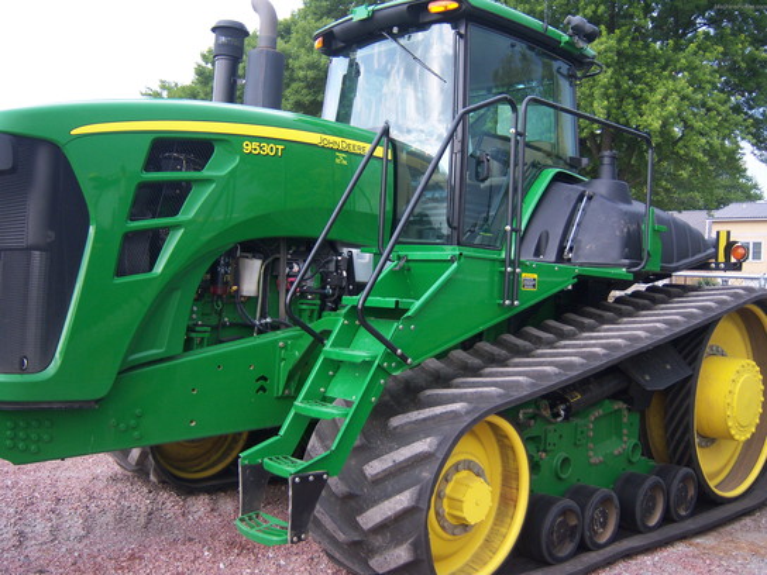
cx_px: 384
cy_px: 288
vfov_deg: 39.7
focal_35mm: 36
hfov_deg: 51.4
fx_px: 798
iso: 80
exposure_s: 1/160
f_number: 2.8
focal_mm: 7.5
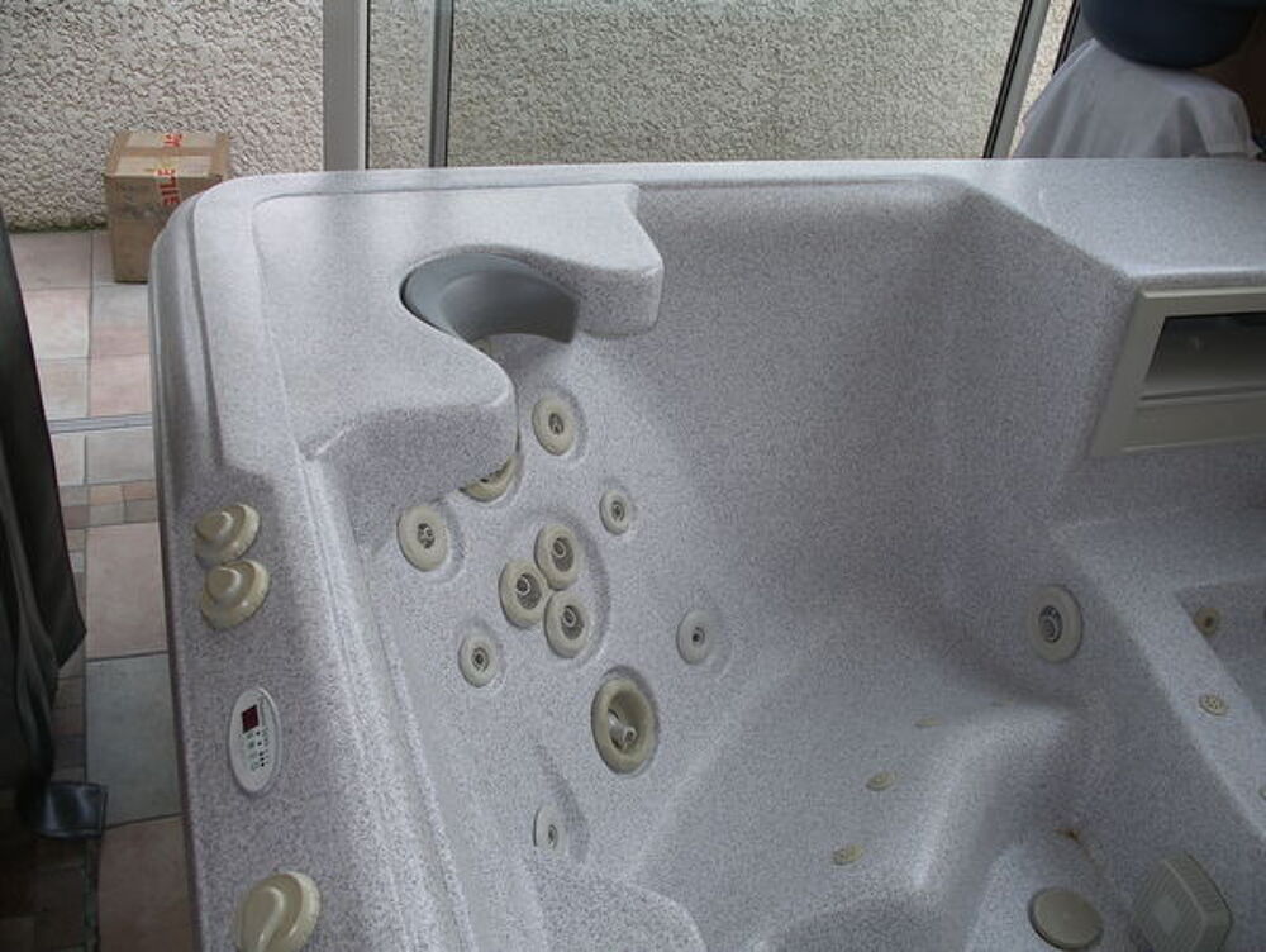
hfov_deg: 50.1
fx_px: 1354
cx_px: 633
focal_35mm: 37
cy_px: 476
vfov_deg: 38.7
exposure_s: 1/160
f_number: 3.2
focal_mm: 7.8
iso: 80
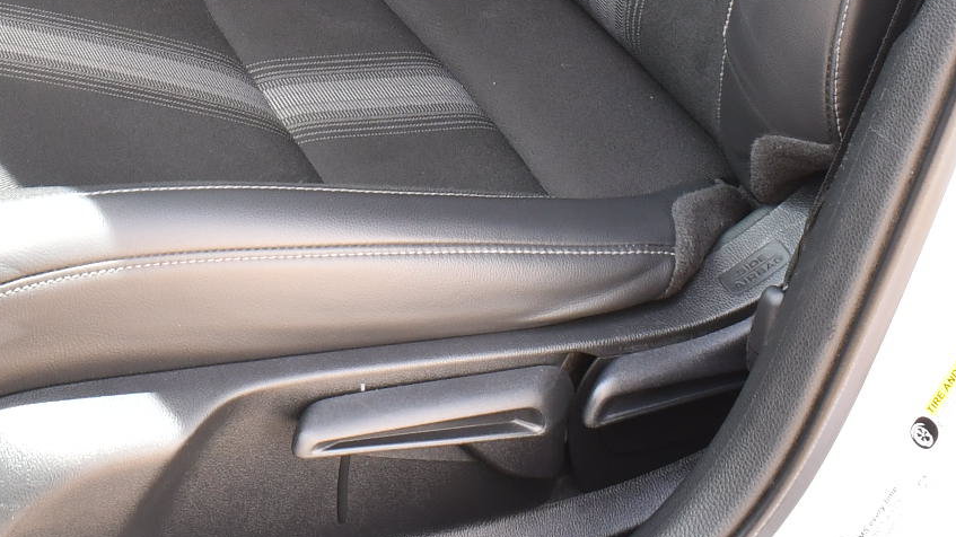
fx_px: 2357
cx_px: 208
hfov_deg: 22.6
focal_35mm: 93
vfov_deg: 12.4
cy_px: -279
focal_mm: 18
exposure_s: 1/60
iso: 250
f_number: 8
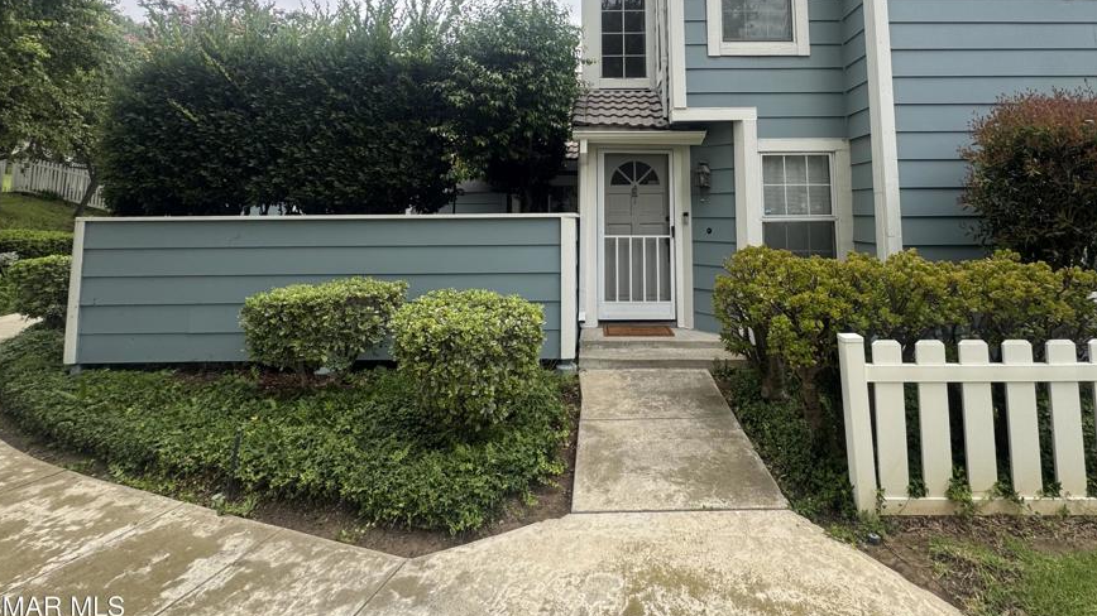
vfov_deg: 58.4
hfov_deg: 92.3
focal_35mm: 18
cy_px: 167
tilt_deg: +6.0
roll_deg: +1.7
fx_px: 524
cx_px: 609
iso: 40
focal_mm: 2.22
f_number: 2.2
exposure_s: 1/459
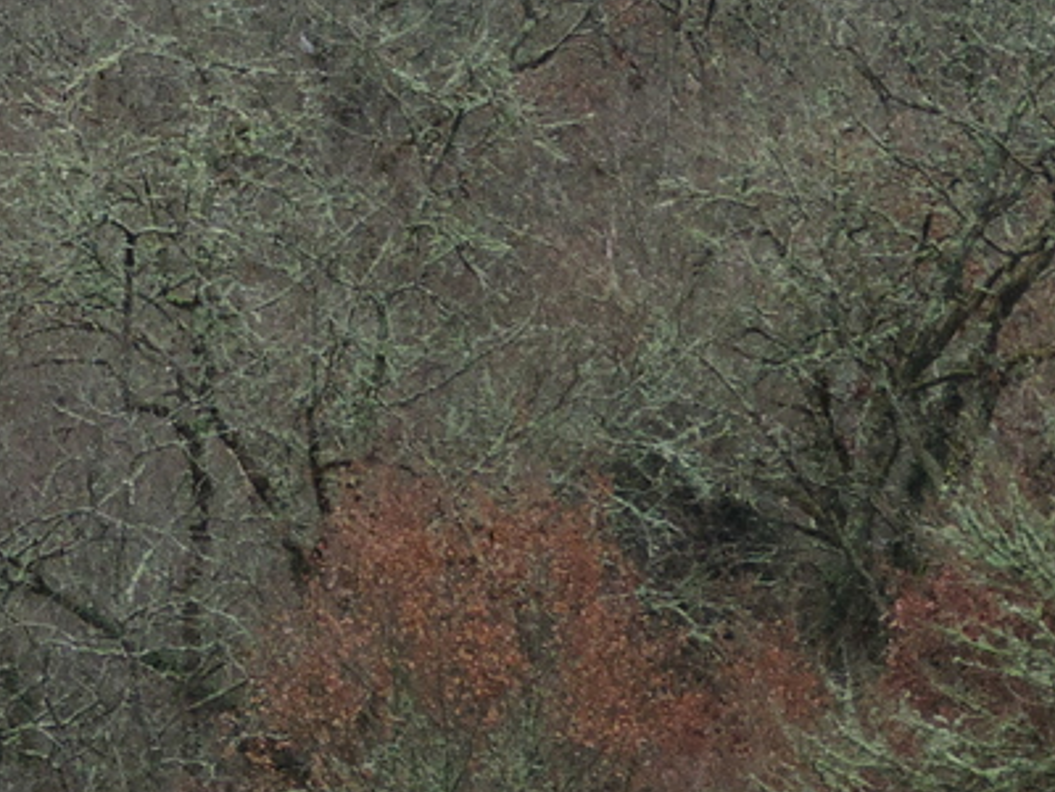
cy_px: -375
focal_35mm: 750
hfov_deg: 2.6
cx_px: -156
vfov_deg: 2.0
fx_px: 22858
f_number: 4.7
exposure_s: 1/100
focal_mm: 44.5
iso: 400
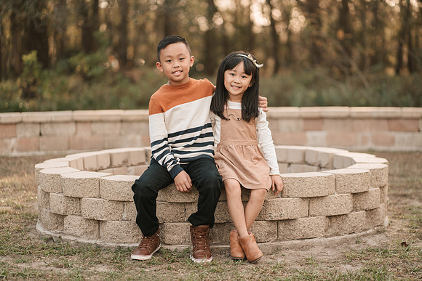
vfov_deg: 15.9
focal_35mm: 86
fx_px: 1009
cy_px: 141
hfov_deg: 23.6
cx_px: 212
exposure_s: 1/500
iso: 160
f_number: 2
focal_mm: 85
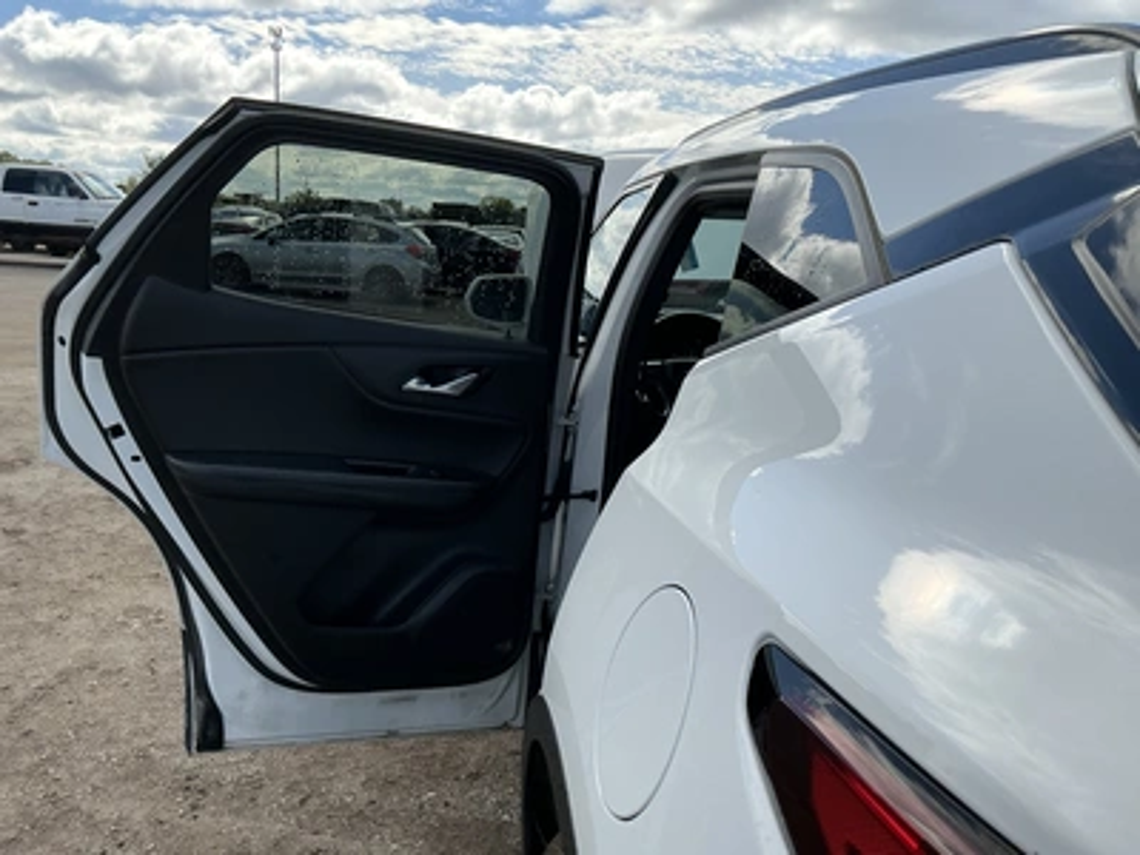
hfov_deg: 63.4
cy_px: 428
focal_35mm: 28
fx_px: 922
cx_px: 570
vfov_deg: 49.7
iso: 25
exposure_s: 1/1626
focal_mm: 3
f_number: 1.8
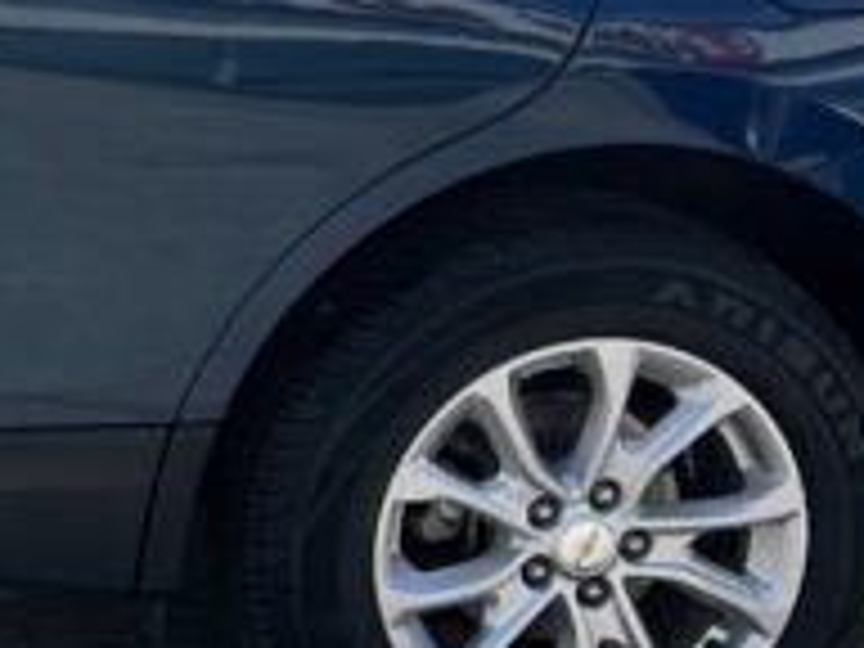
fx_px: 3469
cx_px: -657
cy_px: -234
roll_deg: -1.5
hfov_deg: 12.9
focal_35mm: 139
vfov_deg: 10.4
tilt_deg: -8.0
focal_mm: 5.7
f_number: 1.5
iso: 50
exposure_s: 1/3968
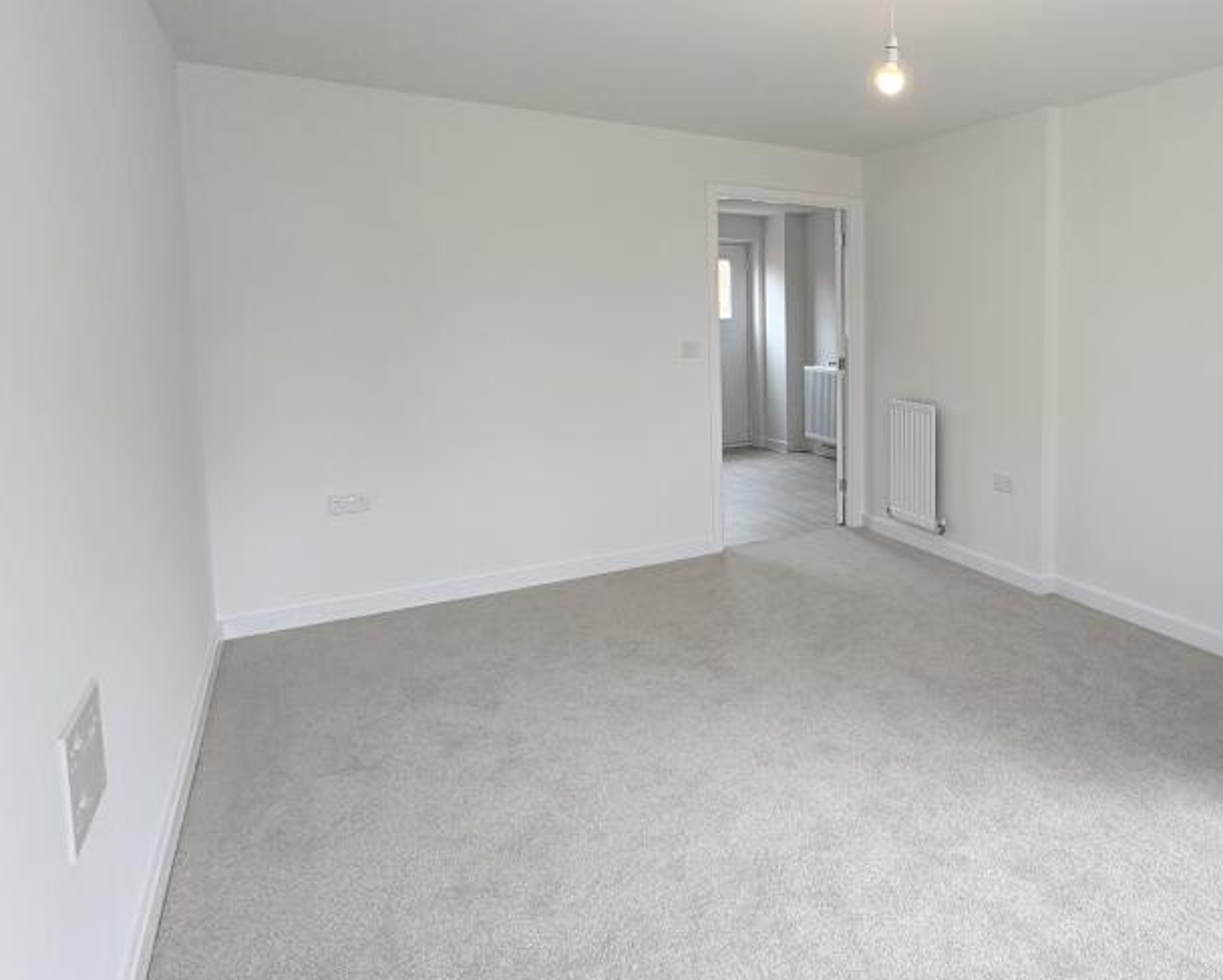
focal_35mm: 23
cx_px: 962
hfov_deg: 66.5
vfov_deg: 60.3
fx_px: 833
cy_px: 382
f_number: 2.2
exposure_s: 1/114
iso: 64
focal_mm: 2.22
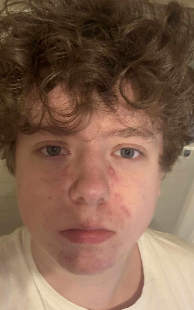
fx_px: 330
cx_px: 96
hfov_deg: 32.8
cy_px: 183
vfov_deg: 50.1
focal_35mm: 39
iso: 320
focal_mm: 2.69
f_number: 1.9
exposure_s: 1/25
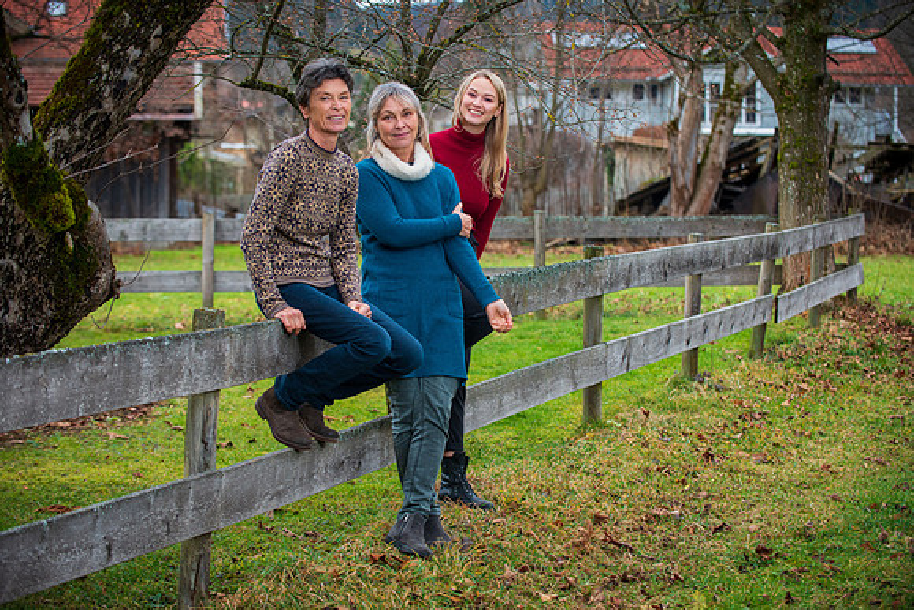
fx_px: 2285
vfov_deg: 15.2
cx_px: 457
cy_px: 305
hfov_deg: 22.6
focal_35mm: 90
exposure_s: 1/200
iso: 800
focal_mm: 90
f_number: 5
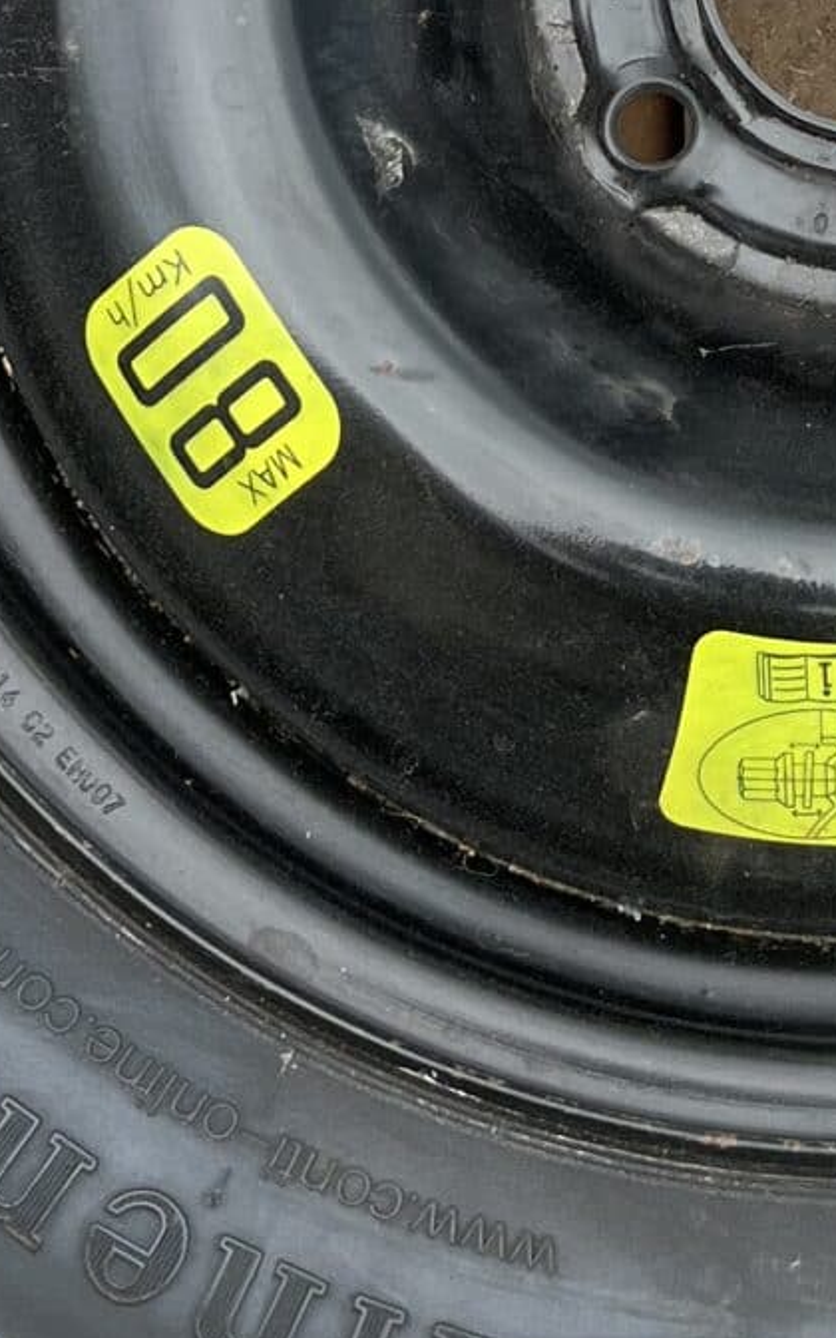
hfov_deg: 12.3
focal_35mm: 105
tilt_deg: -76.0
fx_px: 3828
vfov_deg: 19.2
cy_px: -38
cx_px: 832
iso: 50
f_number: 1.6
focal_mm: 5.1
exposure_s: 1/544
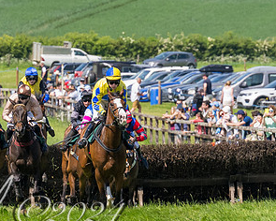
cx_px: 77
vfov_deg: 2.2
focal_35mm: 711
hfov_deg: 2.7
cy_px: 98
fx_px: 5808
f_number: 4
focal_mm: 140
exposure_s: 1/3200
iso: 400
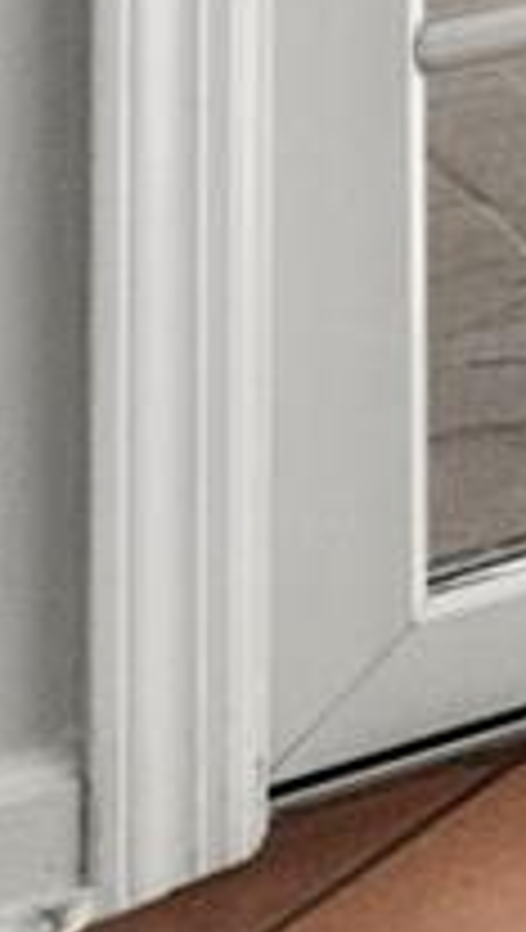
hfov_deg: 4.0
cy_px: -1355
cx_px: 4060
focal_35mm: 155
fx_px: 3829
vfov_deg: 11.3
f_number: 8
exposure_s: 1/100
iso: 500
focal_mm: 15
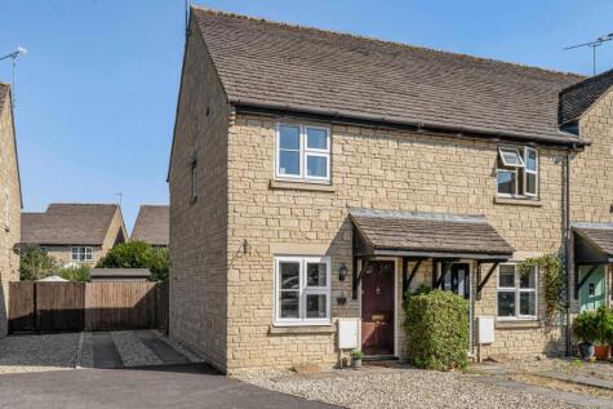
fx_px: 545
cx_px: 306
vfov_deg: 41.1
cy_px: 204
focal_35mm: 32
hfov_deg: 58.7
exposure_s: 1/160
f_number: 10
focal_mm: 32
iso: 100
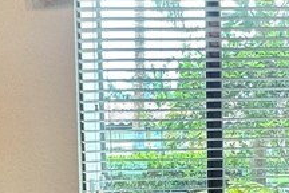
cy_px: 193
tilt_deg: -4.4
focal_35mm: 69
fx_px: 554
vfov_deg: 19.2
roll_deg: +0.9
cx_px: 206
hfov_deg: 28.9
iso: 125
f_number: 2.2
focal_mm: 2.22
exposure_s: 1/120
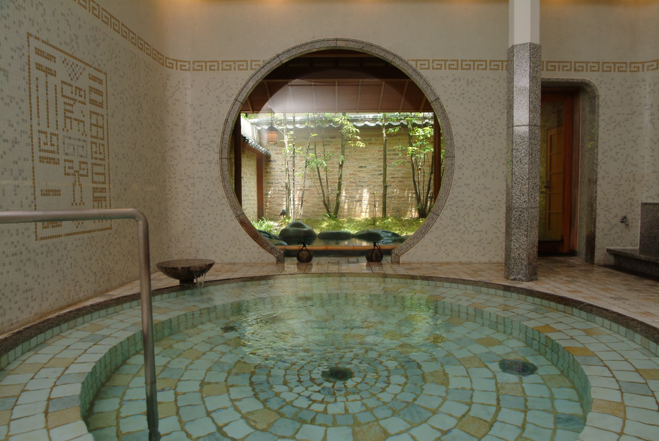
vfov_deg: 56.3
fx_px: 412
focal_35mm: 22
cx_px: 330
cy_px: 220
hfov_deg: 77.3
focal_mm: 15
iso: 100
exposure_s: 1/20
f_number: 8
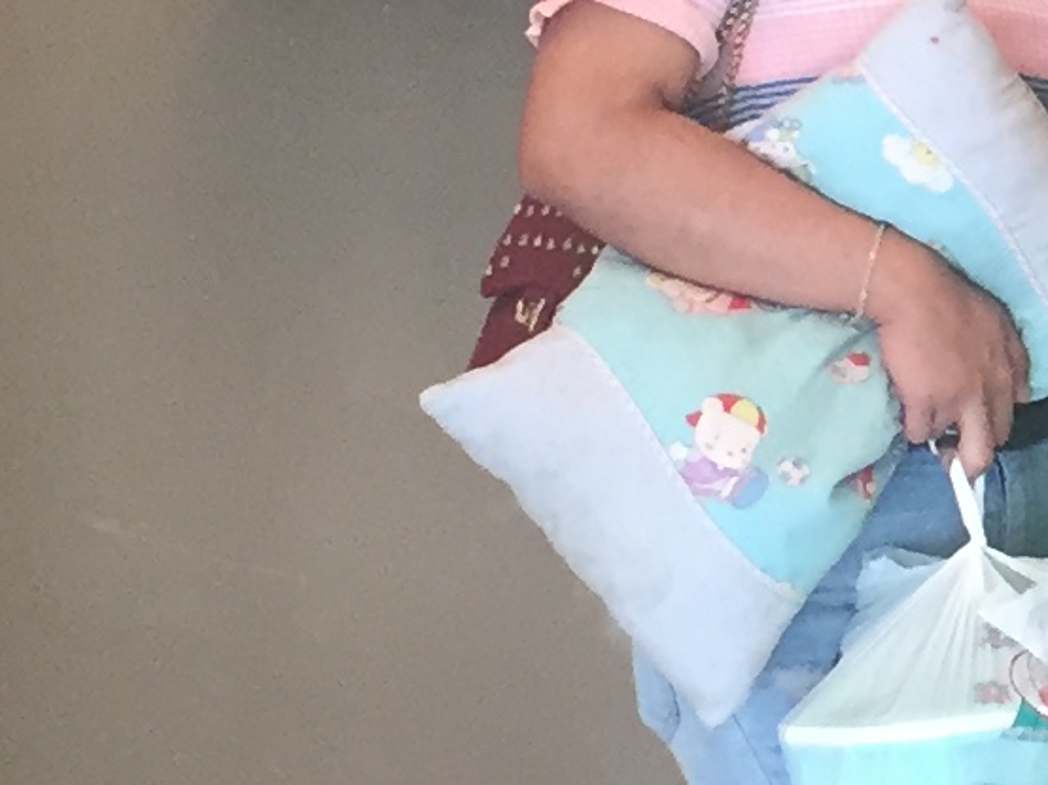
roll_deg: -3.6
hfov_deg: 10.9
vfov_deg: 8.7
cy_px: 202
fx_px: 5175
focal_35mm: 171
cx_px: 1858
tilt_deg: -7.1
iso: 160
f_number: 2.2
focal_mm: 4.15
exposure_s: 1/33
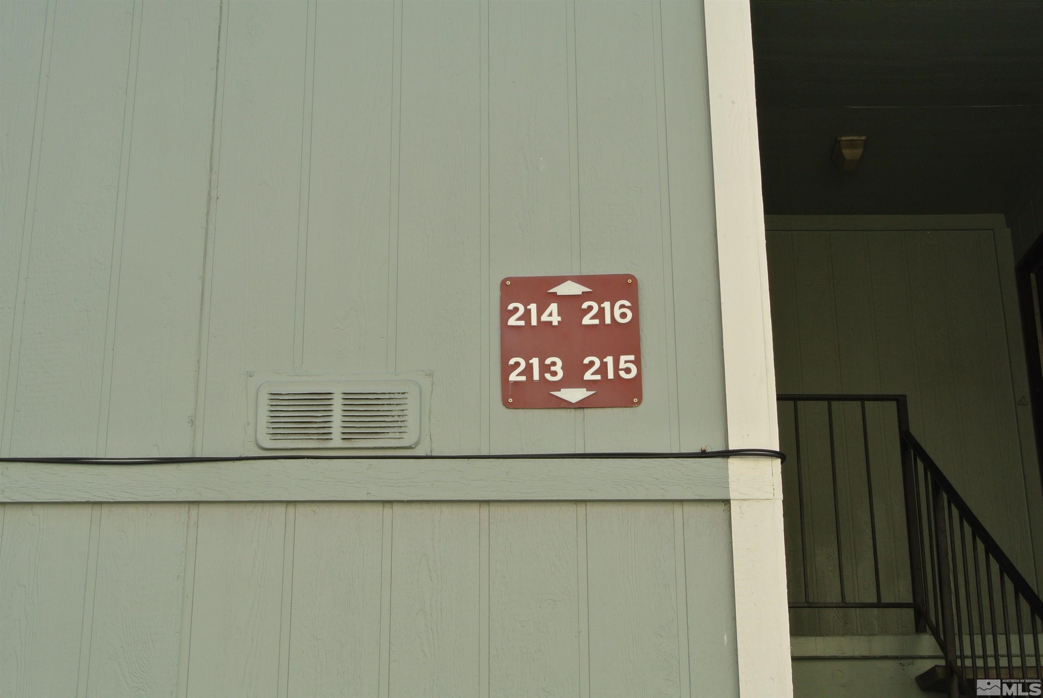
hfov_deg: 36.8
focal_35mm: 54
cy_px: 349
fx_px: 1566
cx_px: 522
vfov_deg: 25.1
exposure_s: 1/60
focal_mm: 20.3
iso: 100
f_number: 9
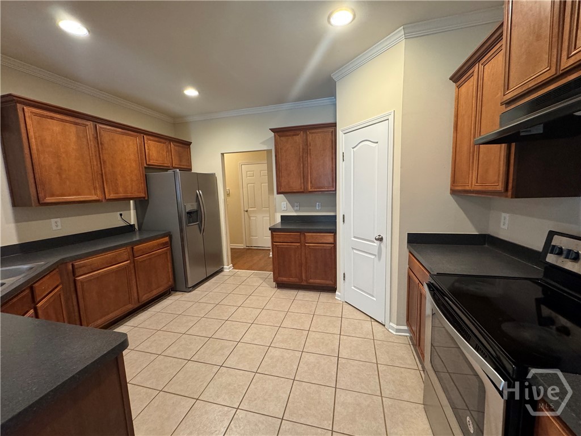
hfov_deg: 102.1
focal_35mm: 14
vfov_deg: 85.7
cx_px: 290
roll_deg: +2.1
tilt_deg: -8.1
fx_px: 235
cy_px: 218
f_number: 2.2
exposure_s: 1/60
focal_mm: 2.22
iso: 400
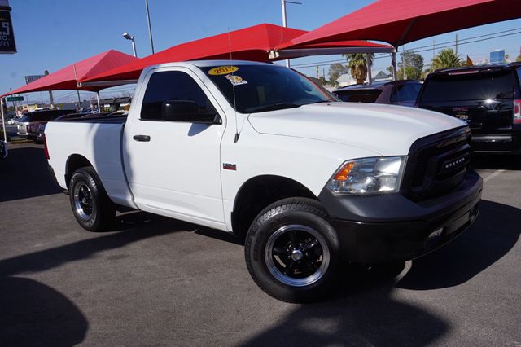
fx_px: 434
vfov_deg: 43.6
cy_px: 174
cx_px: 260
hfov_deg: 62.0
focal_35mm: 30
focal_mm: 20
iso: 100
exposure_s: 1/200
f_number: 14
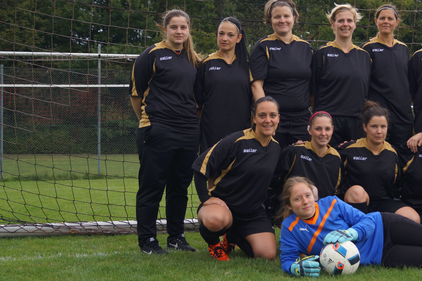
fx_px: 855
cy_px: 107
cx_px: 341
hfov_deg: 27.1
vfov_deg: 18.6
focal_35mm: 73
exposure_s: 1/160
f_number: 4.5
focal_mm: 28
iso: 125
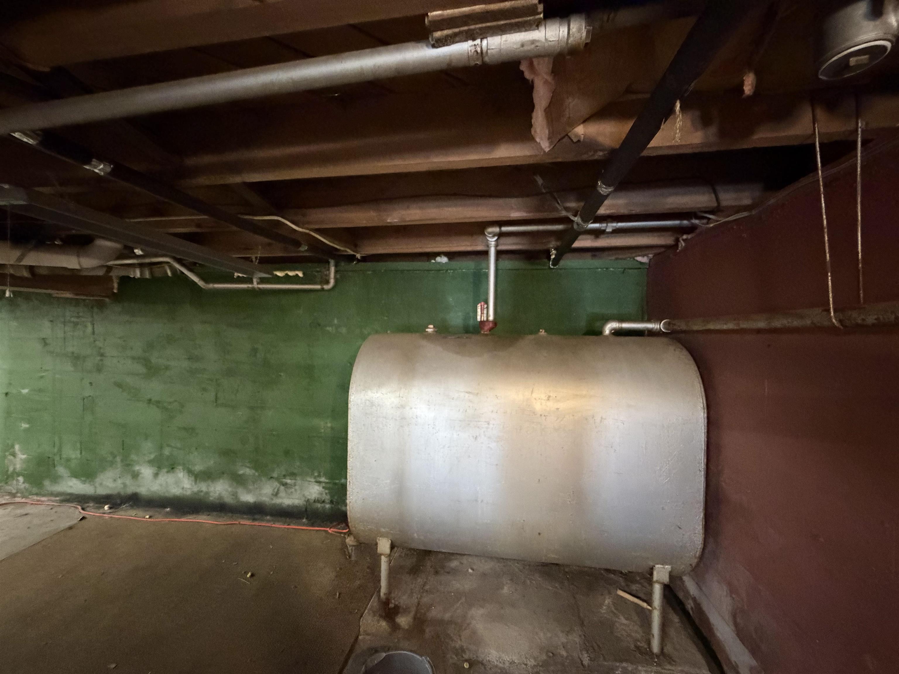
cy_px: 337
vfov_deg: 85.7
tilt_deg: -1.1
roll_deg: -1.0
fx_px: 364
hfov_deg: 102.1
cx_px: 450
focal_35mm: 14
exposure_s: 1/40
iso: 1600
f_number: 2.2
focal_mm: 2.22
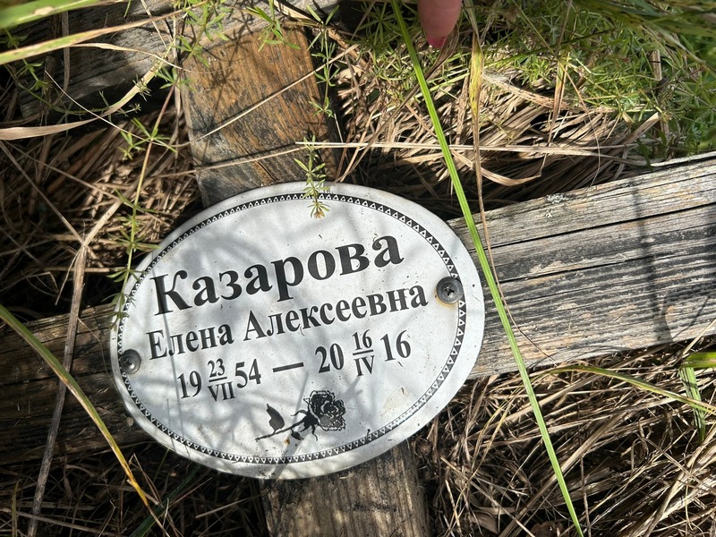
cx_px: 358
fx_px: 538
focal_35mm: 26
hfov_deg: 67.3
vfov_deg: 53.1
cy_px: 268
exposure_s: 1/2513
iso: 50
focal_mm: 5.7
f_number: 1.5
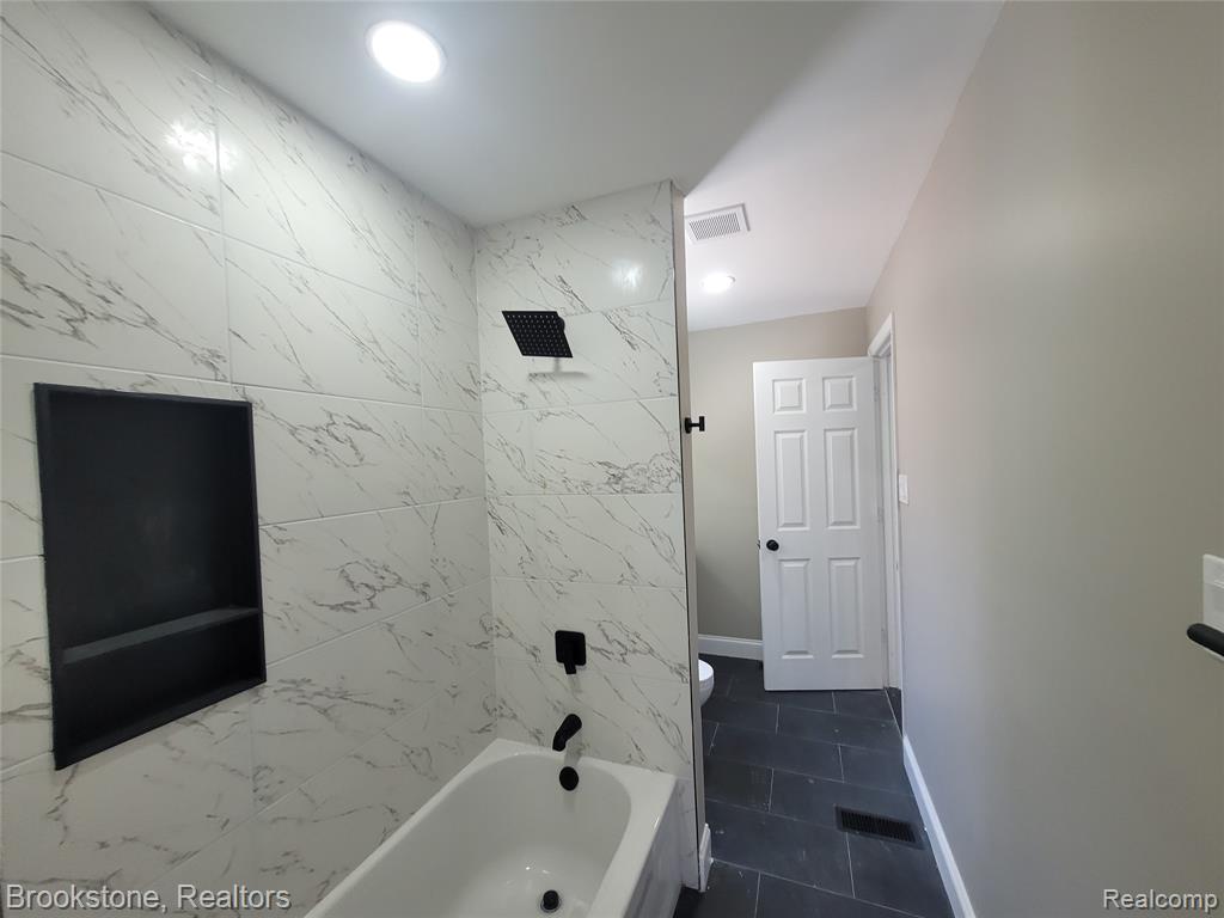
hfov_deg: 106.2
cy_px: 459
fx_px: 460
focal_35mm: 13
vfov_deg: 89.9
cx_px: 612
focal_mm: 1.74
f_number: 2.2
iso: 100
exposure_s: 1/60
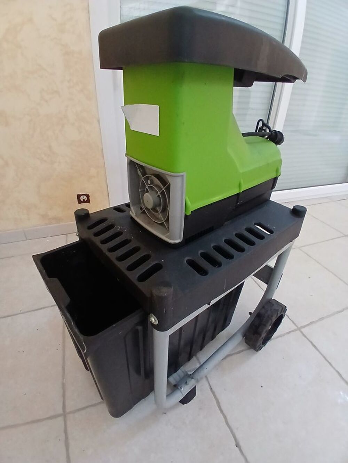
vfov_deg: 91.0
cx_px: 174
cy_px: 232
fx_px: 228
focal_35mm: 17
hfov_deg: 74.7
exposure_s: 1/25
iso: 400
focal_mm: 1.4
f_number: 2.2
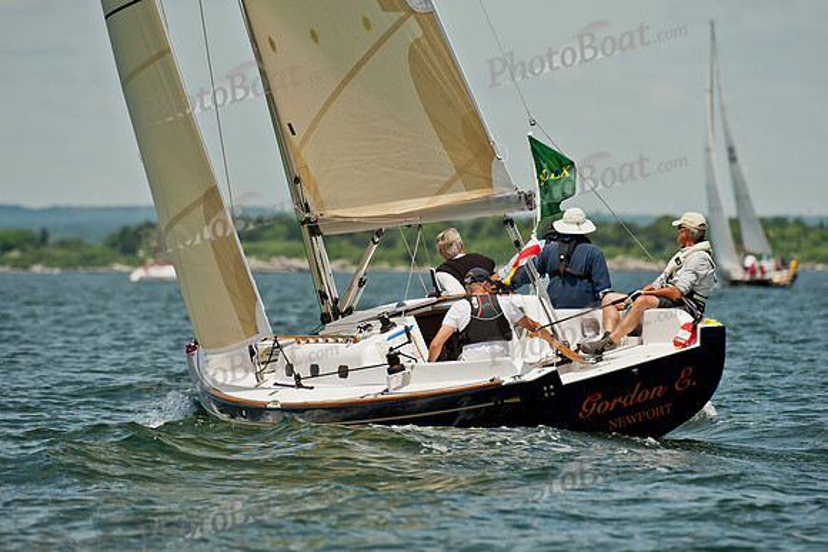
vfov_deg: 3.2
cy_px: 288
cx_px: 400
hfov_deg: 4.8
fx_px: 9894
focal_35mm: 430
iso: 250
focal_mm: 400
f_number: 7.1
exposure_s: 1/1000
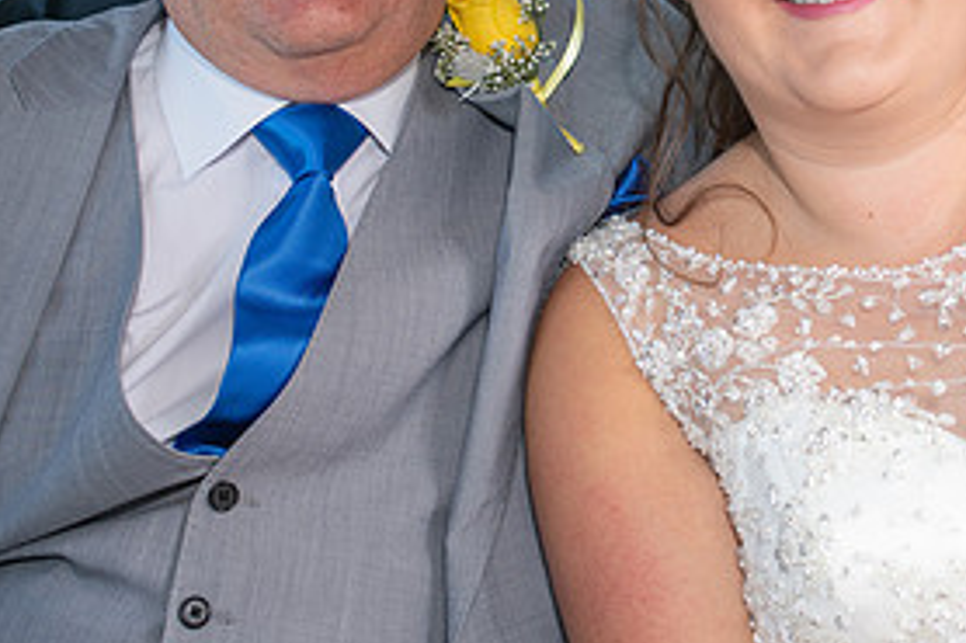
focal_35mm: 73
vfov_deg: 18.1
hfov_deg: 27.4
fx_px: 1958
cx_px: 695
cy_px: -21
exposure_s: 1/100
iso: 100
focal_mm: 35
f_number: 4
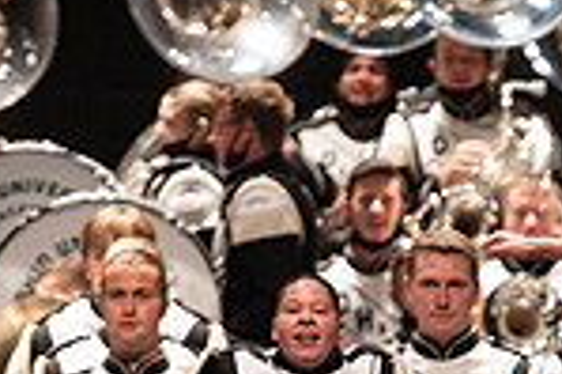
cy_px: 491
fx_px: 10916
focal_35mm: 700
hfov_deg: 2.9
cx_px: 1037
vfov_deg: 2.0
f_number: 2.8
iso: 2500
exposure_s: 1/500
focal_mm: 180
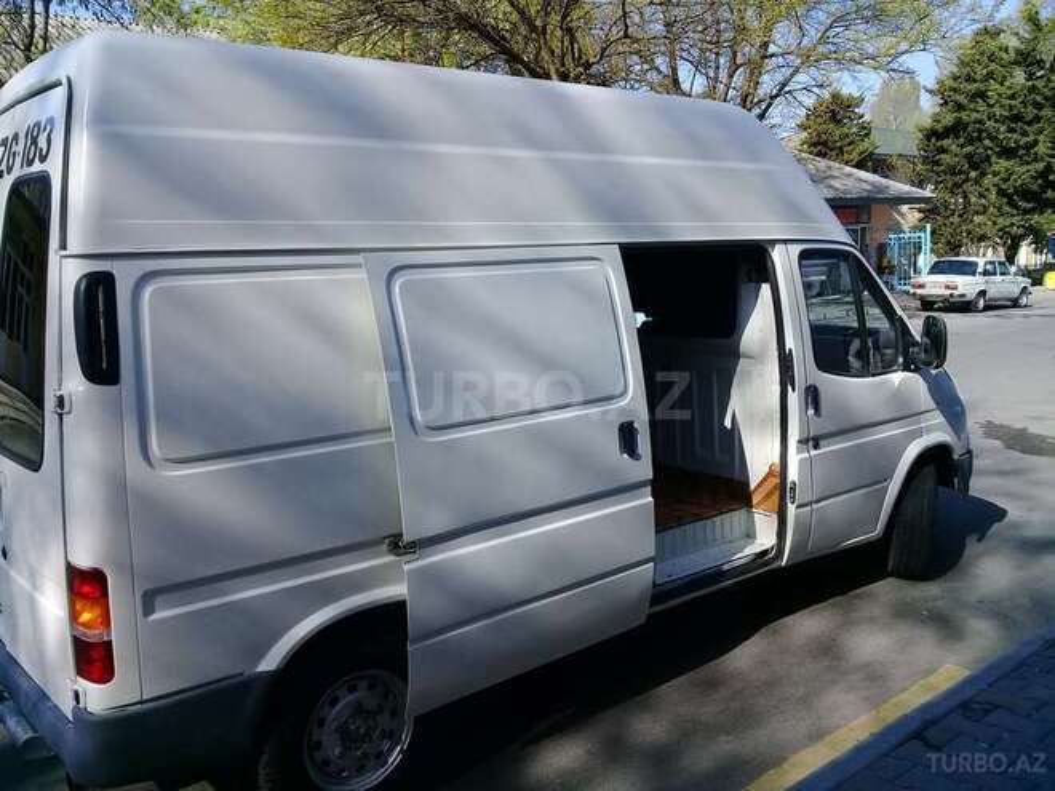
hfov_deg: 58.4
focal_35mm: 31
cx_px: 528
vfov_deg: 45.4
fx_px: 945
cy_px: 396
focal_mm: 3.3
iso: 50
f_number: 2.2
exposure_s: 1/858
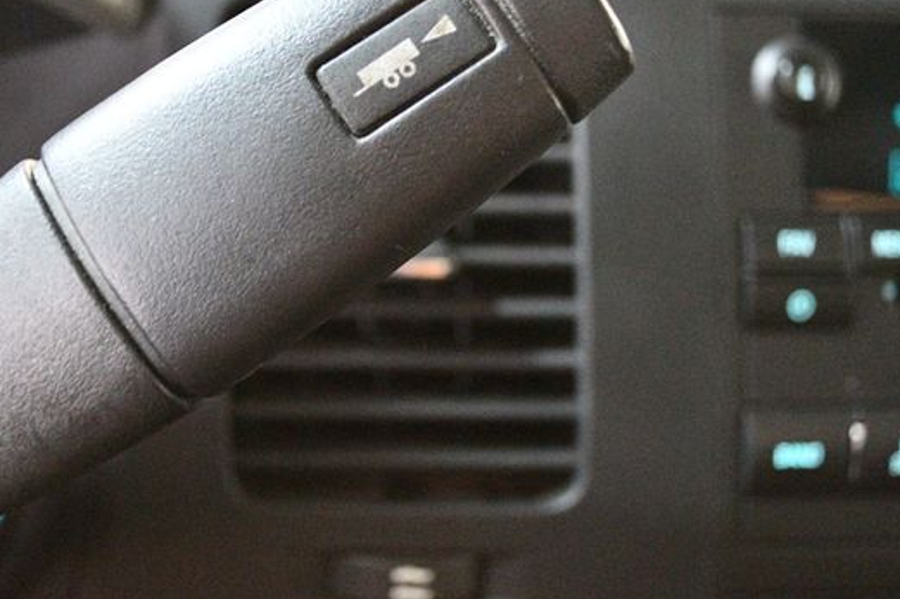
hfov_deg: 33.9
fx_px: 1474
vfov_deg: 23.0
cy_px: 266
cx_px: 401
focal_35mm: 59
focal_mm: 32
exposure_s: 1/30
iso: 12800
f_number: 4.8
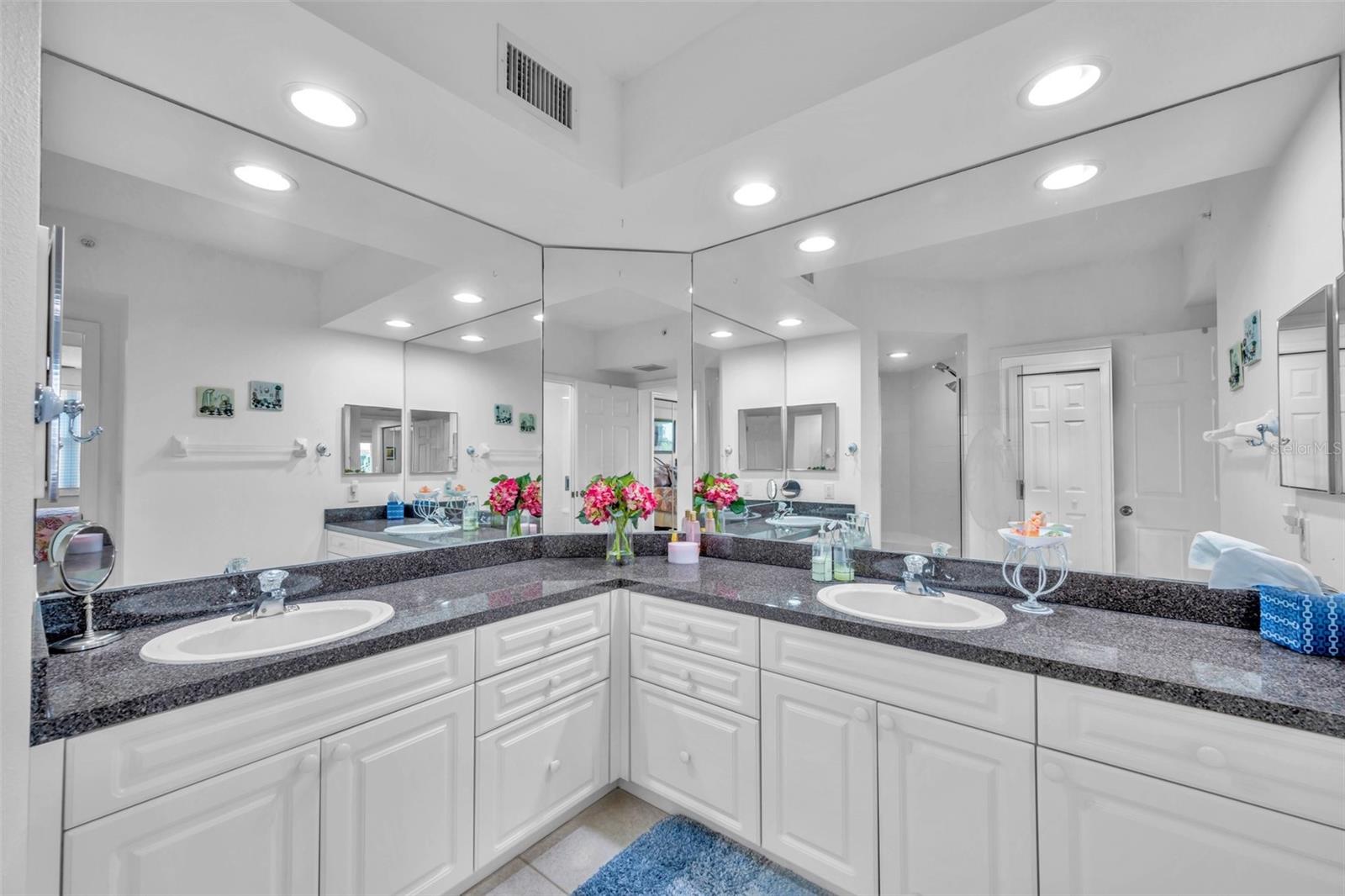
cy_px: 448
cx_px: 672
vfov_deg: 81.2
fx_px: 523
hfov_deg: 104.3
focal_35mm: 14
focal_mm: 14
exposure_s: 1/1.67
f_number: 9
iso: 80
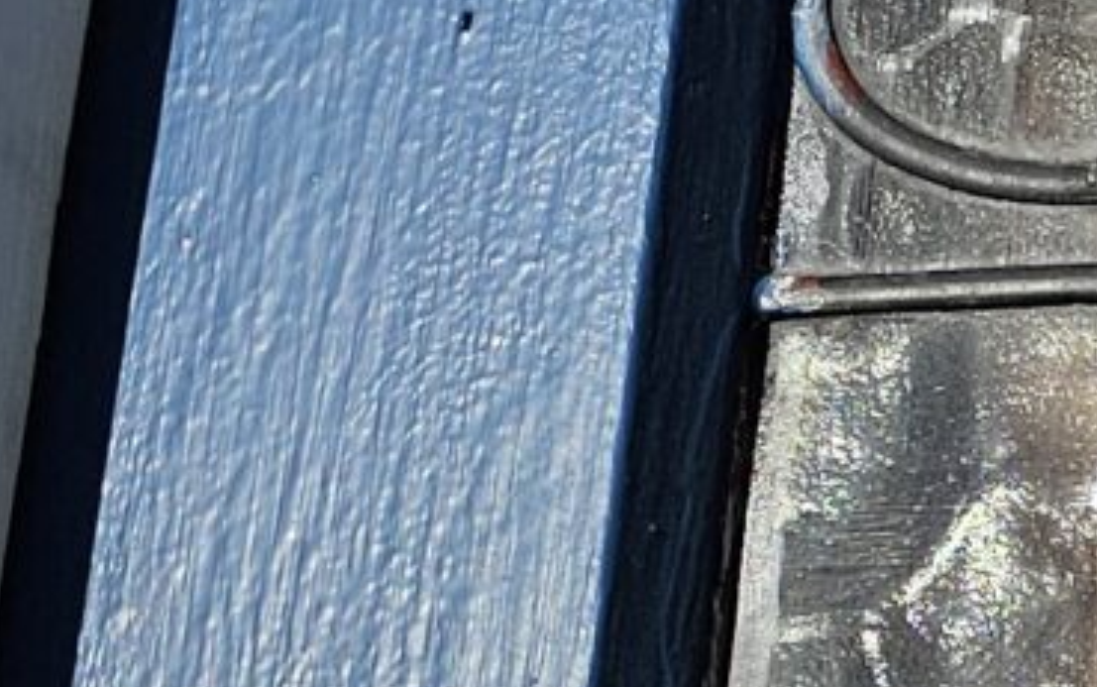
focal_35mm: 169
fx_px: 5055
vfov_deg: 7.7
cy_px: 877
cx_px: 2881
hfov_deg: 10.2
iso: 10
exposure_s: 1/1770
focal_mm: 6.3
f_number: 1.7
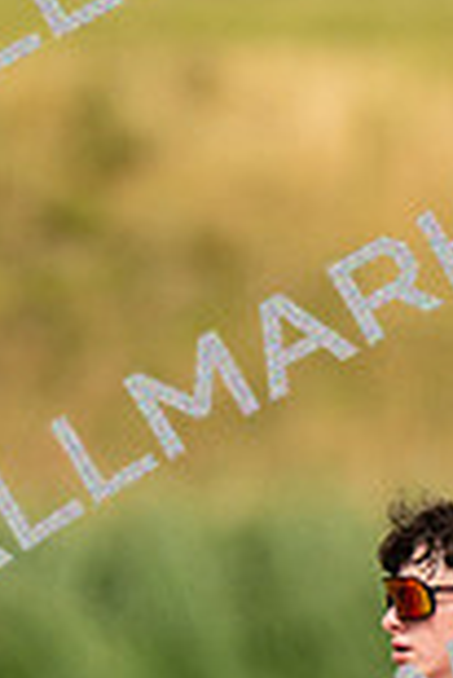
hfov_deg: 0.4
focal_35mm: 3393
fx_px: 63894
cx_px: 26
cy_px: 836
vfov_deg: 0.6
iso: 250
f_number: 4
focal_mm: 600
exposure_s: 1/2500
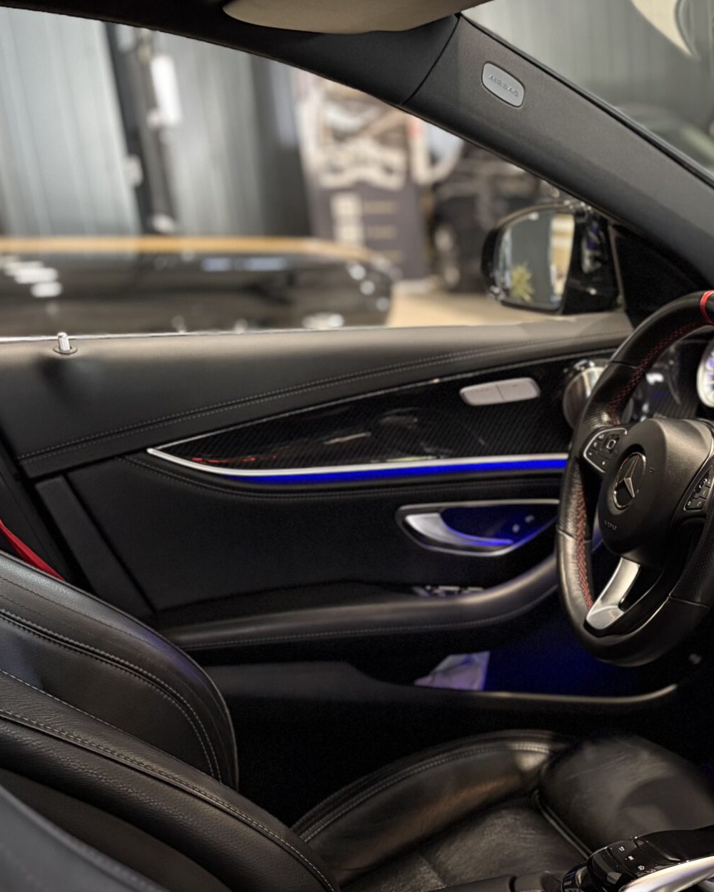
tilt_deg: -21.9
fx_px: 1373
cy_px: 681
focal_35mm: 52
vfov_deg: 35.1
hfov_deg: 26.7
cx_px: 797
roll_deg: +1.0
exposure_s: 1/59
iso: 400
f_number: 1.6
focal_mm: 5.96
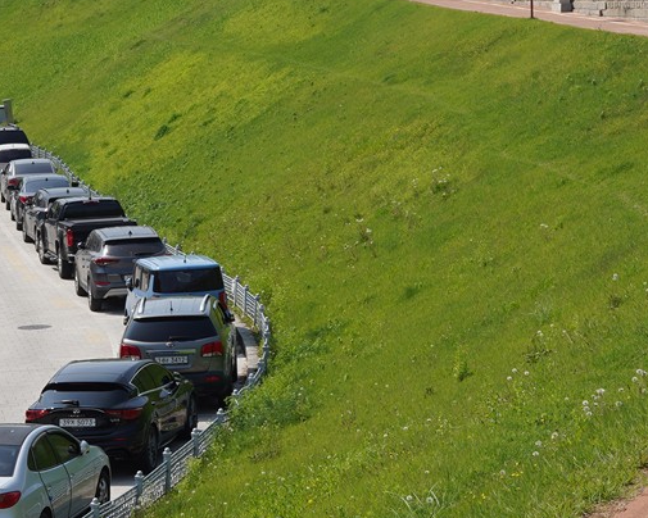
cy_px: 117
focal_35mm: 130
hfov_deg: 14.8
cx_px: 264
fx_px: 2493
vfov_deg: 11.8
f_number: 13
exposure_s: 1/125
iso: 100
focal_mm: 35
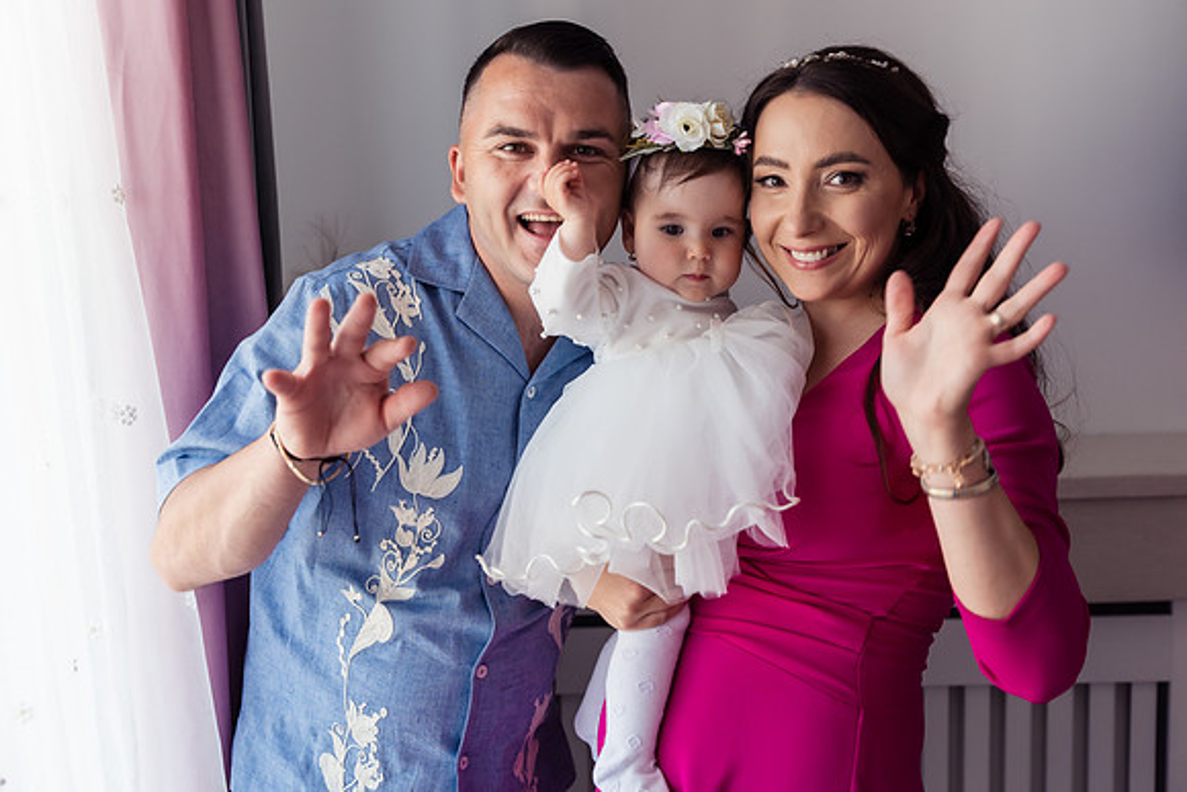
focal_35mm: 42
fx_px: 1371
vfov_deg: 32.2
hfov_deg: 46.8
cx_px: 617
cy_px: 380
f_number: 3.2
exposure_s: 1/250
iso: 800
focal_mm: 40
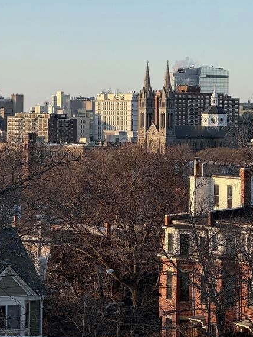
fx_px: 1635
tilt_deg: -1.0
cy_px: 182
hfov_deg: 8.8
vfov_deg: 11.8
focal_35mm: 168
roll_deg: -1.1
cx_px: 151
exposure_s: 1/563
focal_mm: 15.66
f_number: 2.8
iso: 50
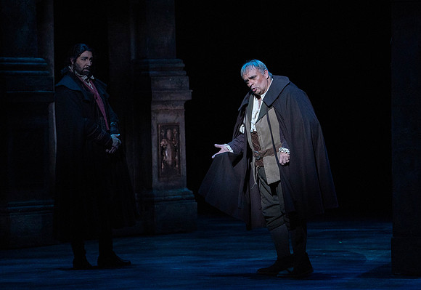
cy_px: 131
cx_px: 242
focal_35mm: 234
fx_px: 2760
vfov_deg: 6.0
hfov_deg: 8.7
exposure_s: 1/250
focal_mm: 200
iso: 8000
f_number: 4.5
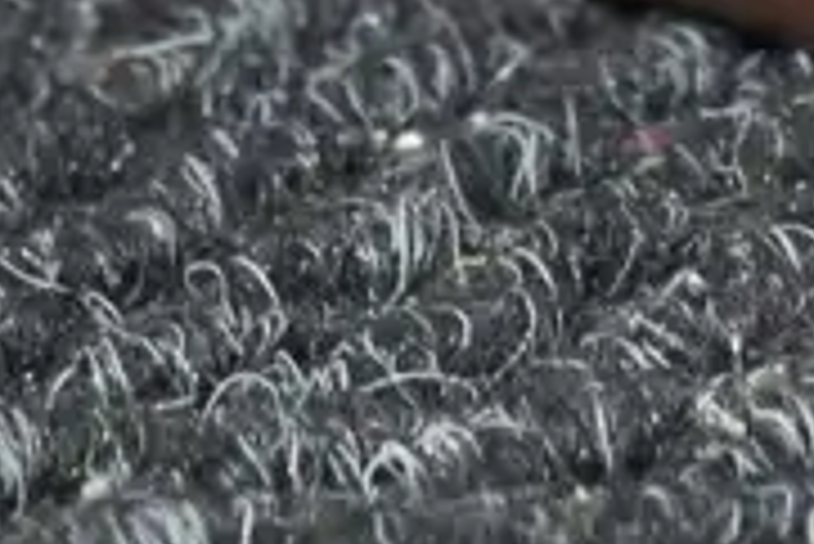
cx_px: 1066
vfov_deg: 5.5
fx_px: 5318
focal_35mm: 235
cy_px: -1027
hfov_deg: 8.6
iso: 2000
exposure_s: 1/60
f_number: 4.5
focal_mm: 20
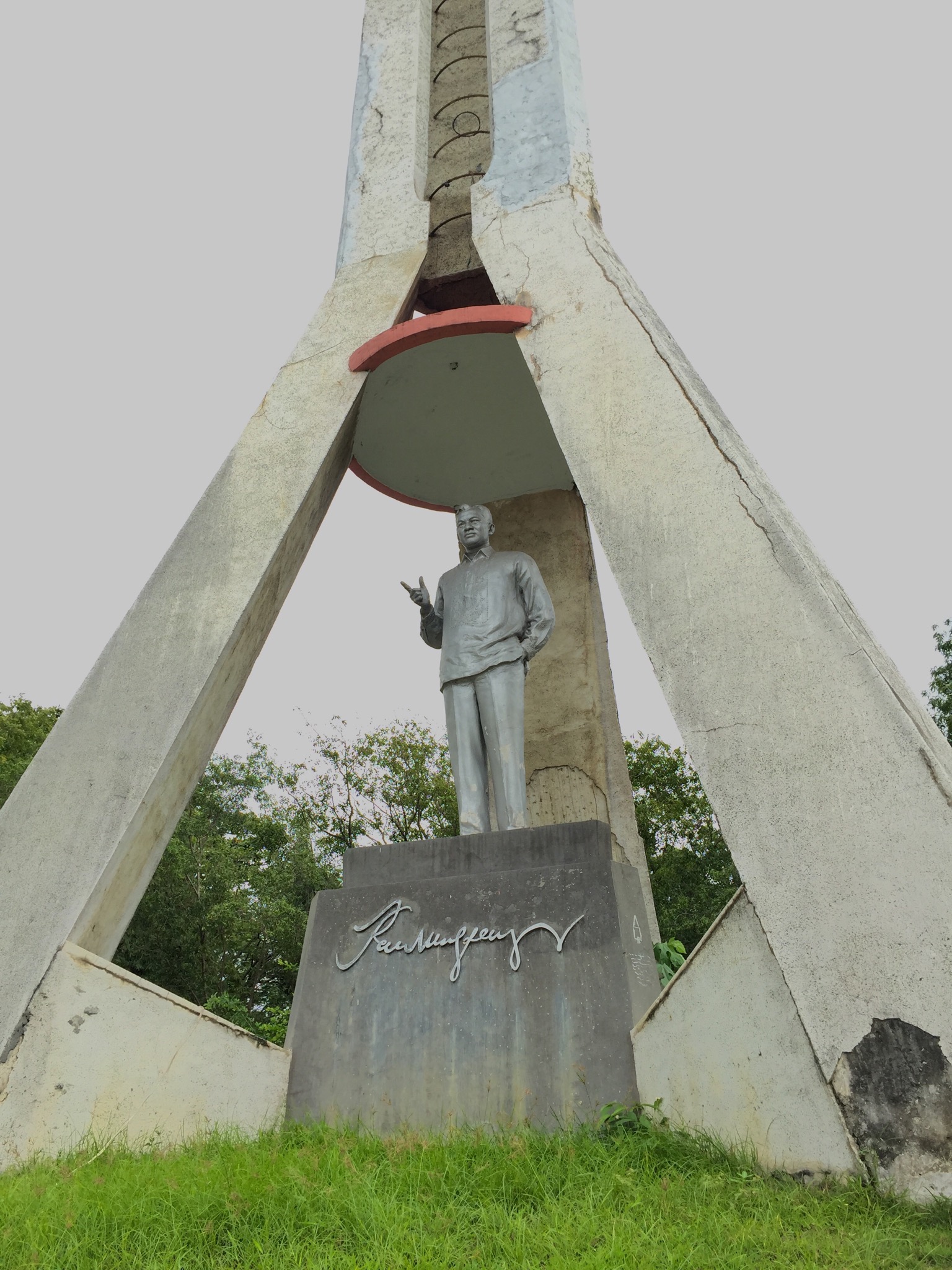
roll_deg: +1.9
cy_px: 635
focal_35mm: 29
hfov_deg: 48.2
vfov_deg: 61.7
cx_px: 476
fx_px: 1063
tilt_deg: +30.4
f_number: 2.2
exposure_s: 1/439
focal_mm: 4.15
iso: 32
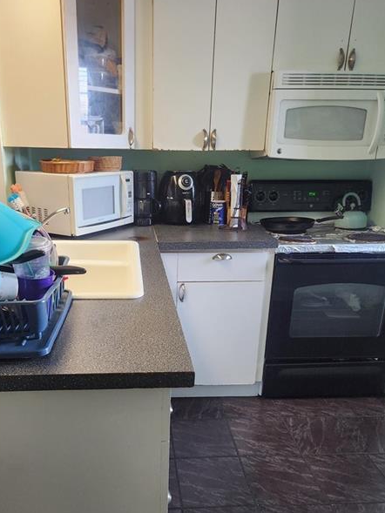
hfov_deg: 46.7
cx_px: 168
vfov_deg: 59.4
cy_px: 309
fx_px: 445
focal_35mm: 30
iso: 500
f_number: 1.8
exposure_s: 1/120
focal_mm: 5.4
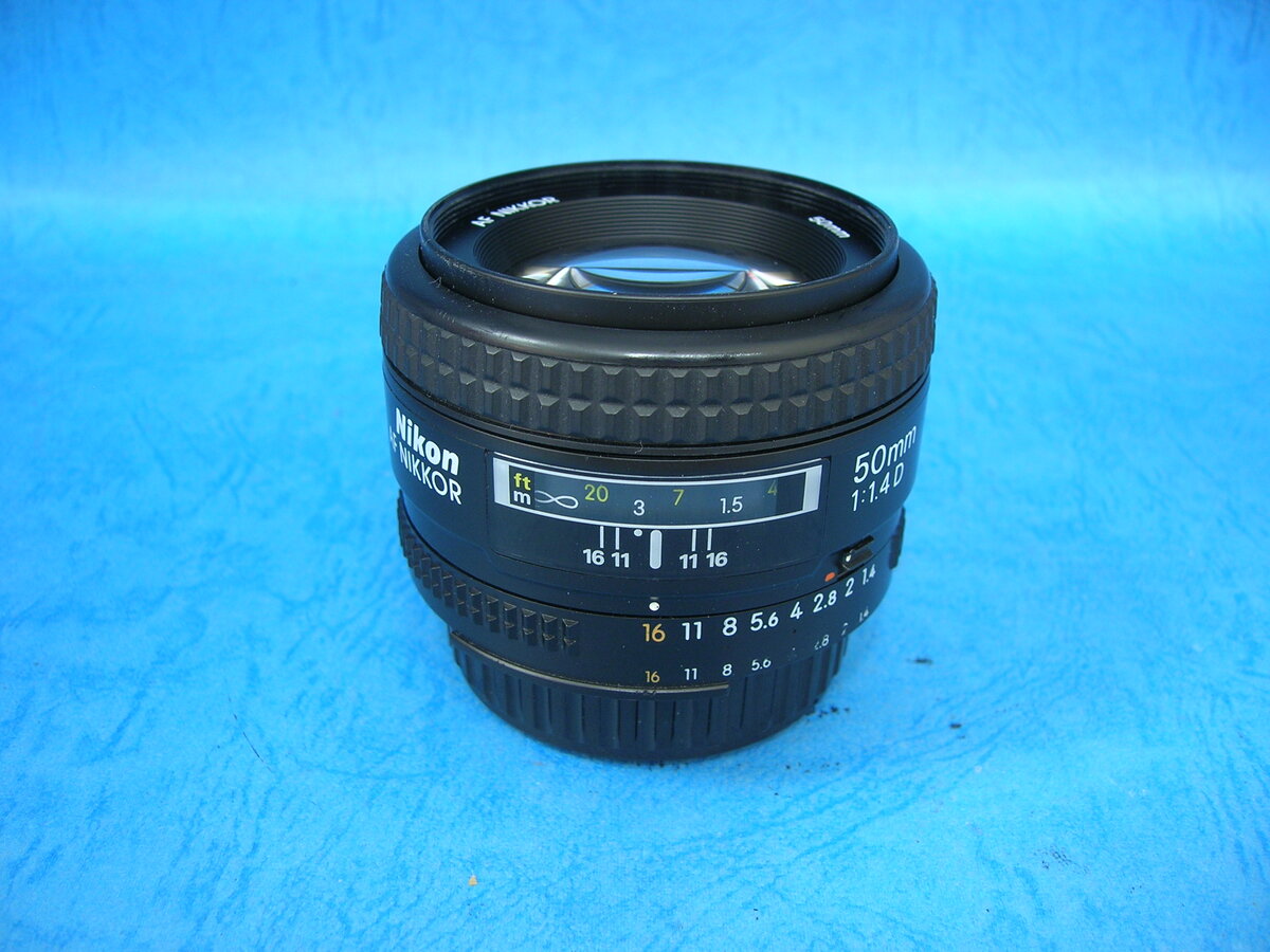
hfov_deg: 54.0
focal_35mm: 34
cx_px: 635
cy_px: 476
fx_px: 1247
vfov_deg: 41.8
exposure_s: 1/5.6
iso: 50
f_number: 2.9
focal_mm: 5.7
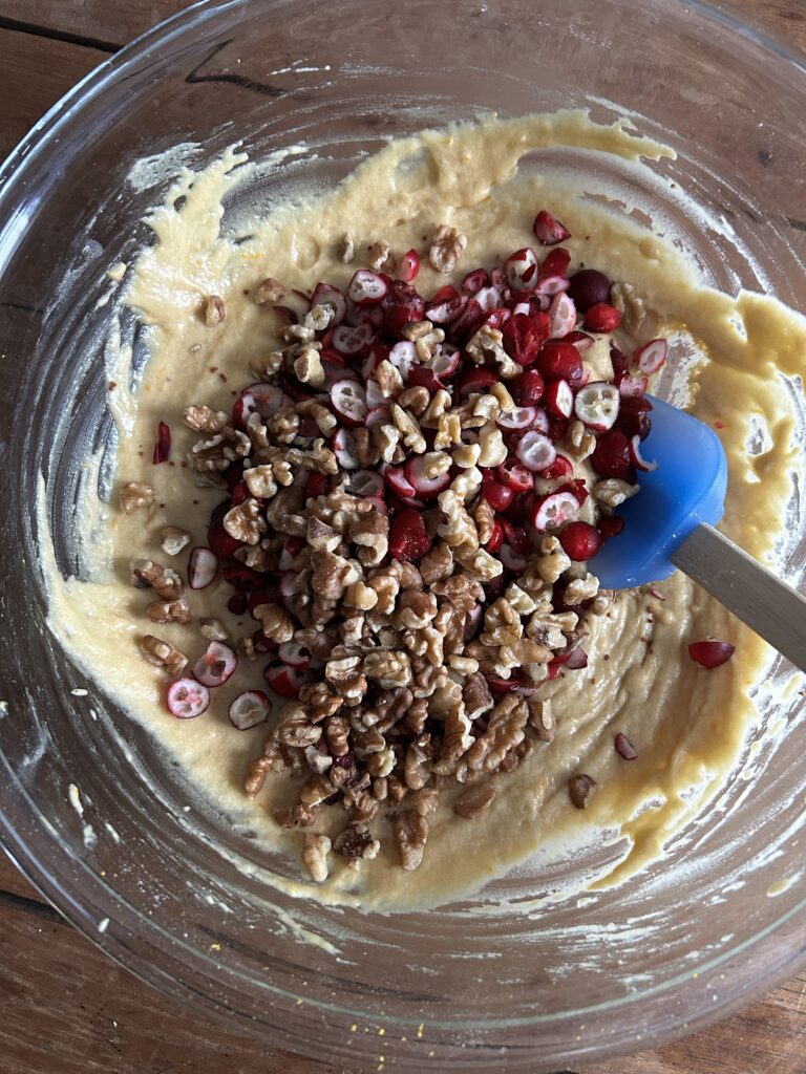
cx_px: 403
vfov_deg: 67.3
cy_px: 537
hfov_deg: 53.1
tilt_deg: -83.8
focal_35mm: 26
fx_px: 807
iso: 320
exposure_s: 1/60
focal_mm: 5.7
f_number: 1.5
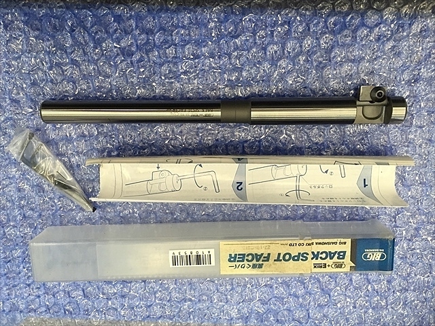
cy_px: 163
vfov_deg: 48.2
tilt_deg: -77.9
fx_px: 364
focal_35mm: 29
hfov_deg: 61.7
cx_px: 218
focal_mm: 4.15
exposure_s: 1/30
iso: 50
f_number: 2.2
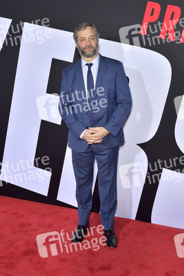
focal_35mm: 35
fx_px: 268
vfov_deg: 54.4
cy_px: 138
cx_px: 92
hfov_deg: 37.9
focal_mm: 35
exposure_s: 1/250
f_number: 6.3
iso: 320
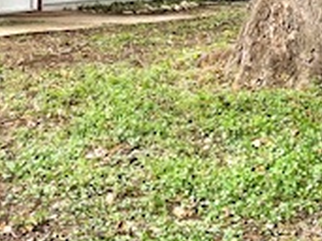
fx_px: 976
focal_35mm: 105
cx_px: 100
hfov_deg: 18.7
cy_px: -96
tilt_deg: +2.2
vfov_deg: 13.4
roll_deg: -0.6
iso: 20
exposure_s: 1/398
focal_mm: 3.99
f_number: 1.8
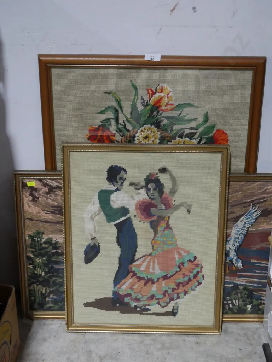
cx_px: 136
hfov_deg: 26.1
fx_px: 586
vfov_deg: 34.3
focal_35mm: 56
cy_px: 181
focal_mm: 28
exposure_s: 1/60
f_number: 5.3
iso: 1250
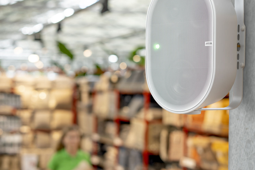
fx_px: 524
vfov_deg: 18.4
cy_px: 90
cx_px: 93
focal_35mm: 74
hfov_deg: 27.2
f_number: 2.8
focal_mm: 50
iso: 100
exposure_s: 1/40
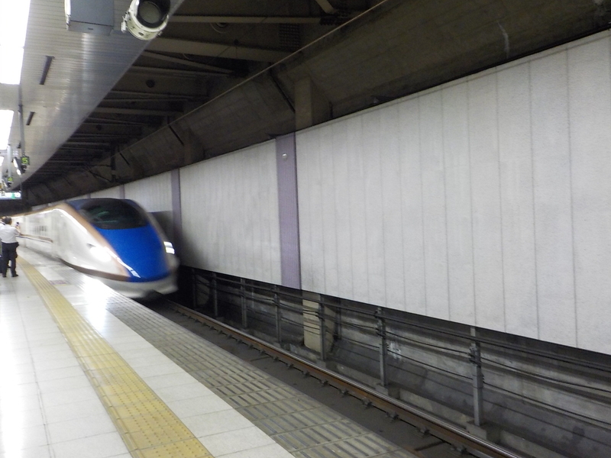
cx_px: 306
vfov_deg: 46.8
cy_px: 229
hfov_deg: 60.0
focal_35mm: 30
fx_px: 530
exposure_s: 1/20
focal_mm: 4.1
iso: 400
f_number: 3.3
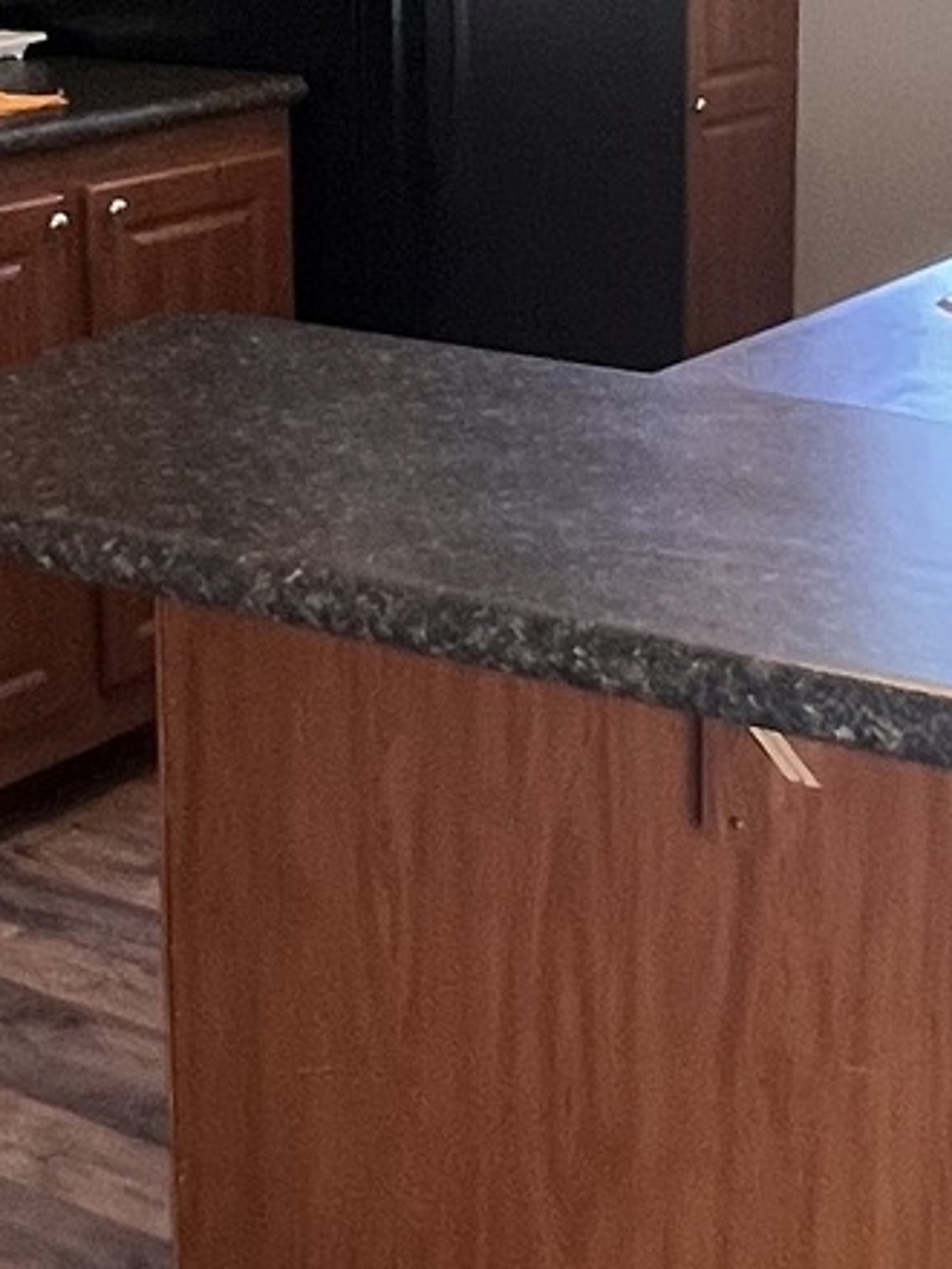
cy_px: 254
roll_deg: +1.1
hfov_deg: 21.6
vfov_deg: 28.0
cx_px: 502
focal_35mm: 68
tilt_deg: -10.9
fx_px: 2493
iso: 250
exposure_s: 1/69
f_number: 1.8
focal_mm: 1.57
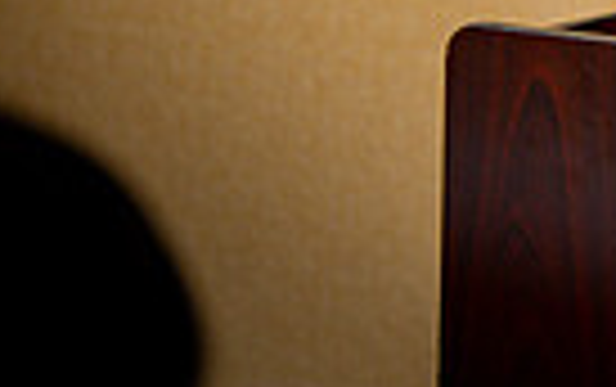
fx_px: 3832
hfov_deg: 8.7
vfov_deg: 5.7
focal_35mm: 228
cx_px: 1232
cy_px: -299
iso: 800
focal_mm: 53
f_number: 2.8
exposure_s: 1/125
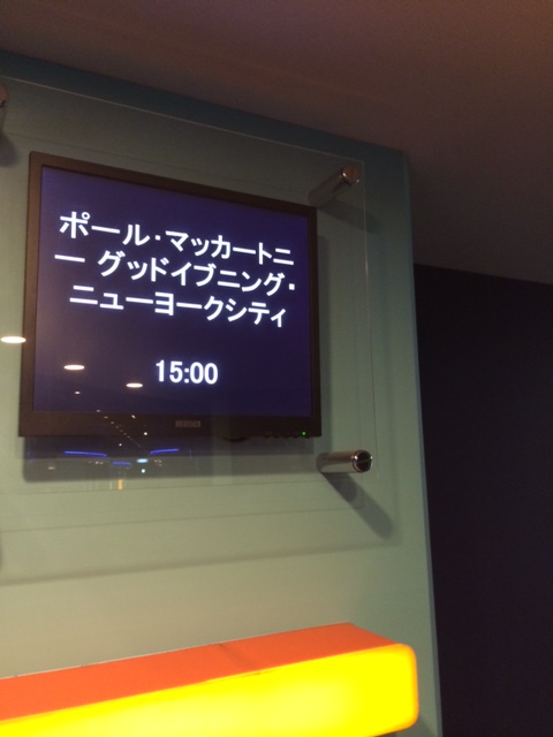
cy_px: 368
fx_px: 639
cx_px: 276
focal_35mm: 30
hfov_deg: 46.8
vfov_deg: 60.0
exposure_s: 1/17
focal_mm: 4.12
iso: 320
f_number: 2.2
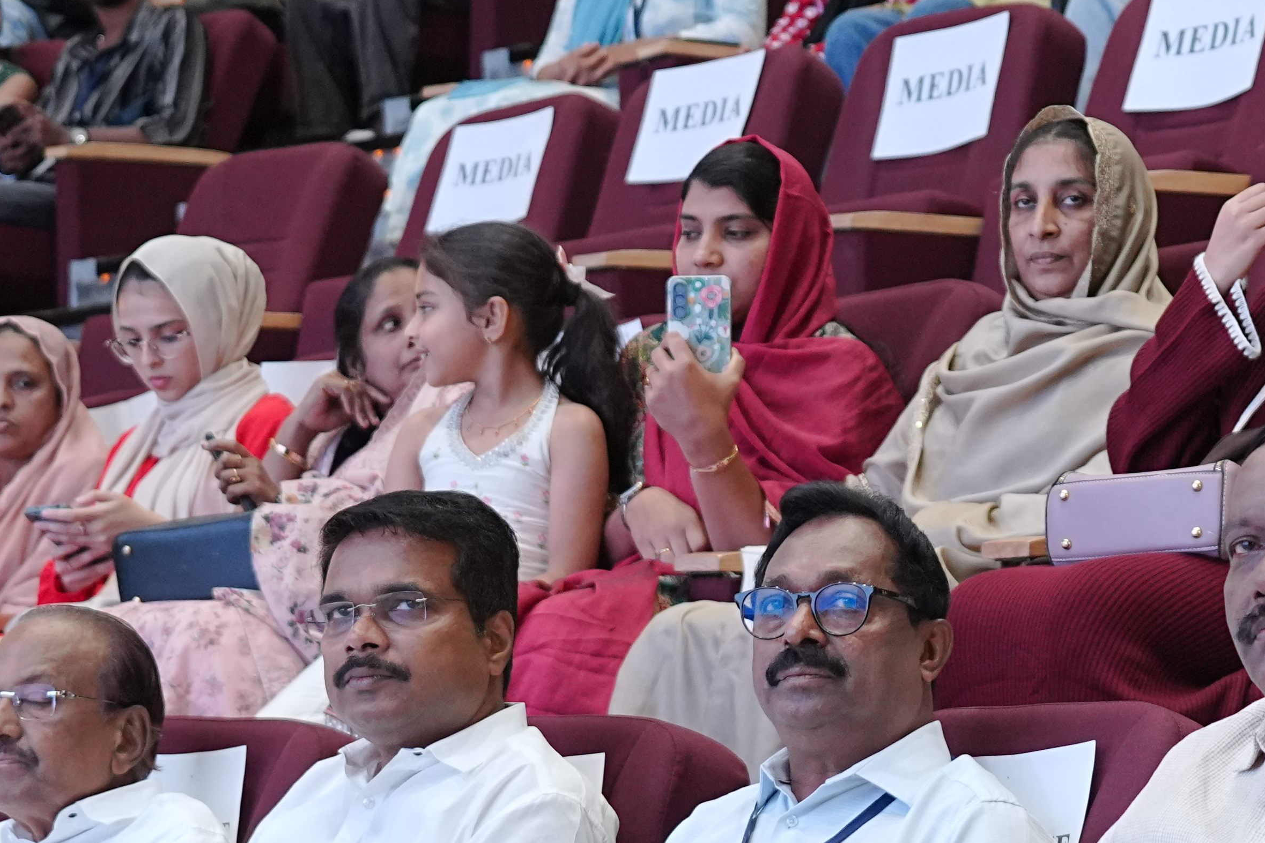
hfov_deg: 14.5
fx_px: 4955
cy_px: 551
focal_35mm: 141
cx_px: 1019
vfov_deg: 9.7
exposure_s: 1/200
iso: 1250
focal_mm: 35
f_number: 2
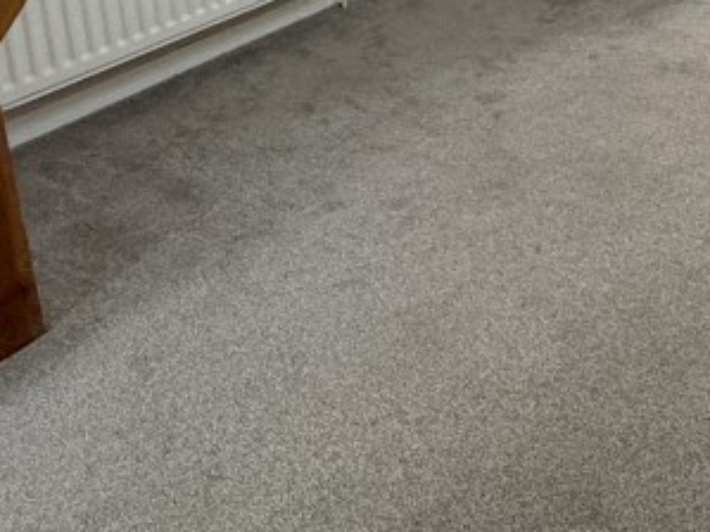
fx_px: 984
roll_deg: +1.1
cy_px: -138
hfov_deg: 37.0
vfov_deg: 26.3
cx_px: 646
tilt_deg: -12.5
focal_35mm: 48
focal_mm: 2.22
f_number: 2.2
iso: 640
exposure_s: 1/100
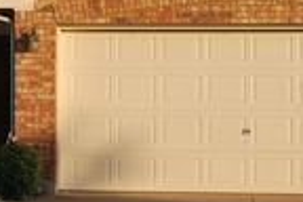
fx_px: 1405
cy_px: 41
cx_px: -8
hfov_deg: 12.2
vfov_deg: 8.2
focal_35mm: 167
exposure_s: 1/160
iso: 100
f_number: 6.3
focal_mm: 32
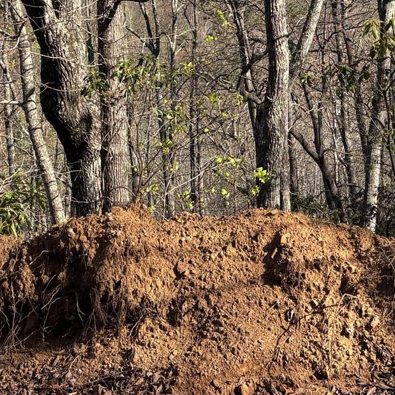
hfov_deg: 22.7
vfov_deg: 22.3
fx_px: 981
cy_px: 48
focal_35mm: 76
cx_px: 222
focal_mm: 5.96
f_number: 1.6
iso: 50
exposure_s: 1/1362
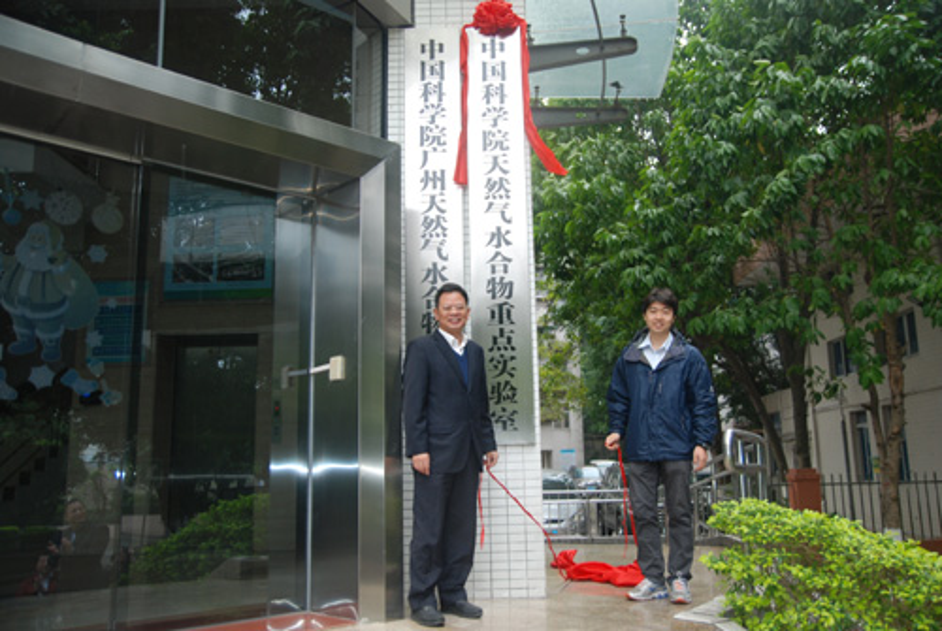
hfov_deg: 57.2
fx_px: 865
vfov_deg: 40.1
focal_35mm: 33
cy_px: 316
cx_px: 471
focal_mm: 22
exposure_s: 1/60
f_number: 2.8
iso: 200
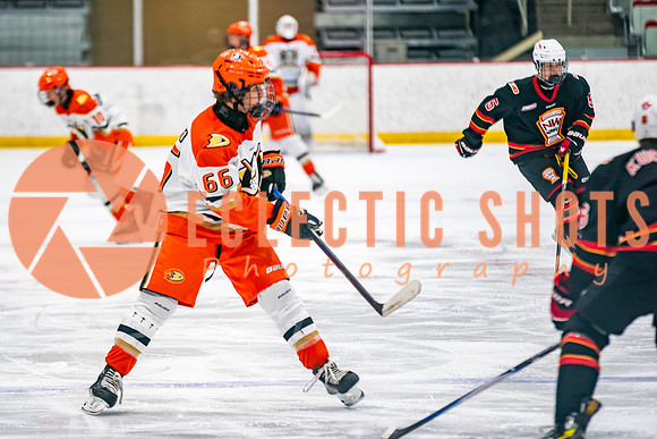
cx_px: 240
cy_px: 219
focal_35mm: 254
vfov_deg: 5.4
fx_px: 4632
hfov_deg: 8.1
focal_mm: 200
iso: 1000
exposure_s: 1/640
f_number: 2.8
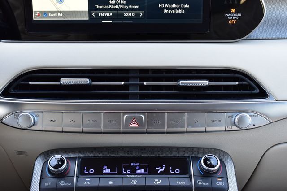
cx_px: 144
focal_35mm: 51
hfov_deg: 38.9
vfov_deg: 26.5
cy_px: 96
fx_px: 406
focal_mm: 34
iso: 400
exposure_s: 1/25
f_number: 7.1
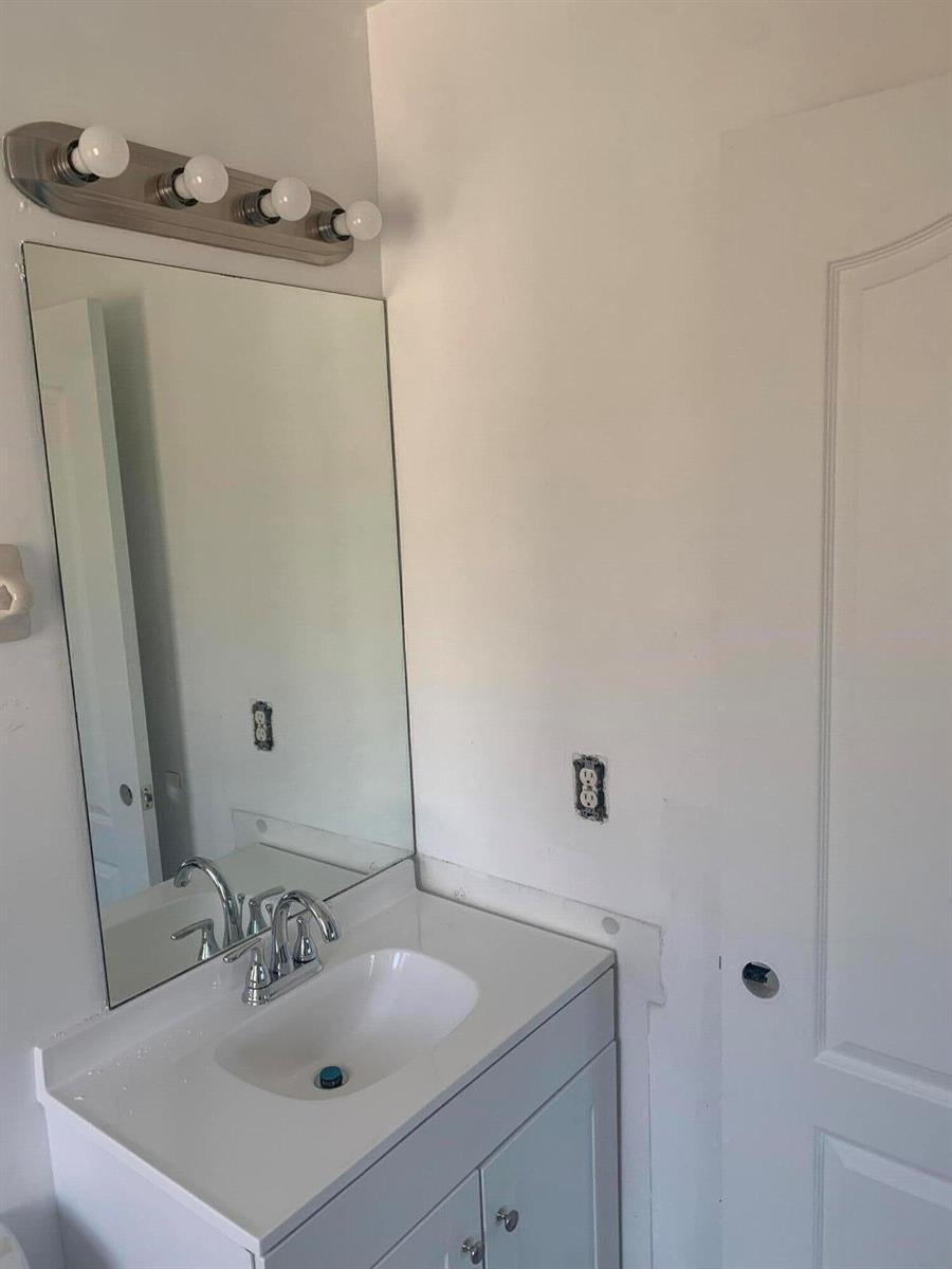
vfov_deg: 67.3
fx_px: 953
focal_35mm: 26
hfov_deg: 53.1
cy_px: 634
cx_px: 476
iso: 100
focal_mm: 4.25
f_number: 1.8
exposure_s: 1/120
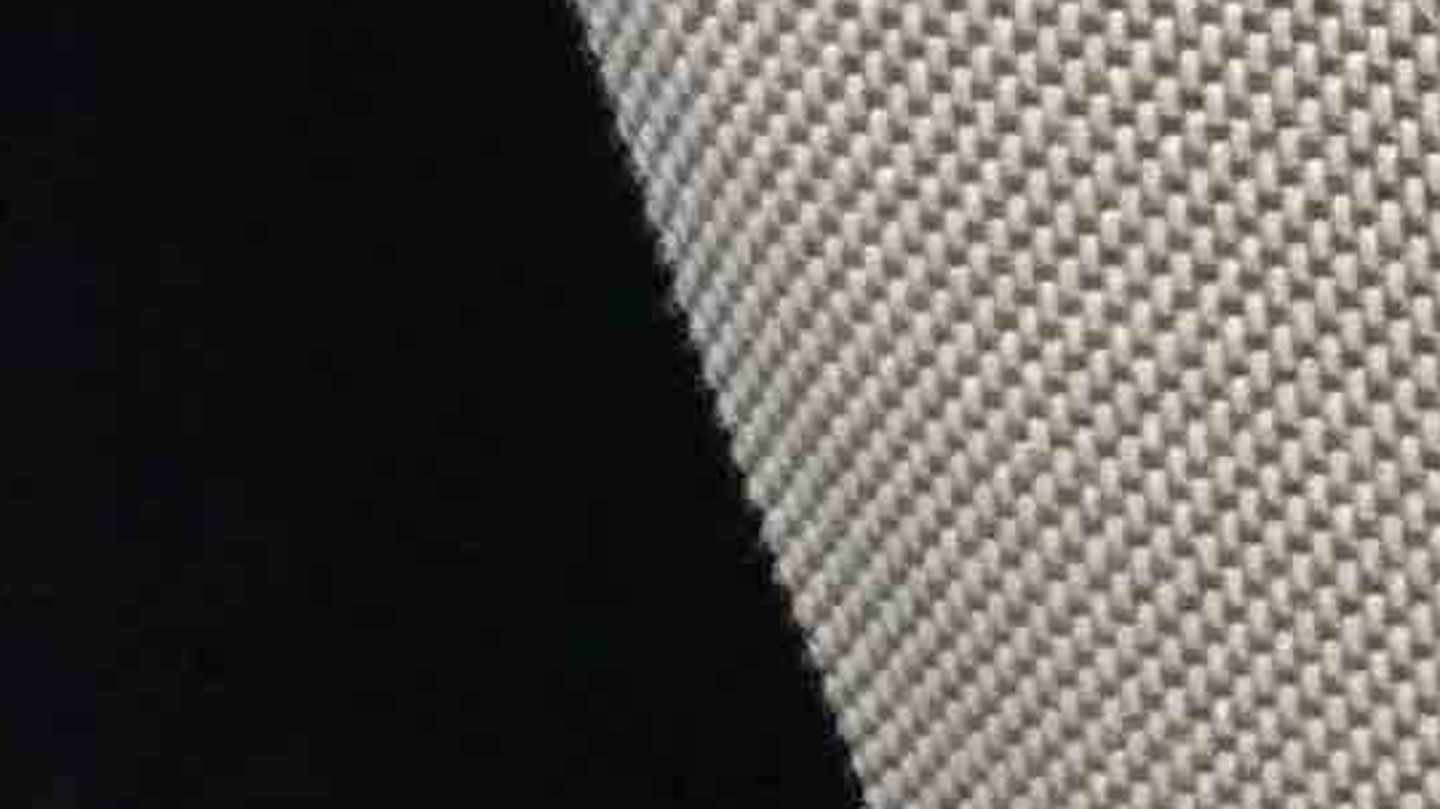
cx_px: 3067
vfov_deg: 5.1
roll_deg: +1.1
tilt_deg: -19.1
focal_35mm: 228
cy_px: -1594
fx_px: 8704
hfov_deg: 8.8
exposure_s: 1/40
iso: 25
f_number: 1.8
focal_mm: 3.99
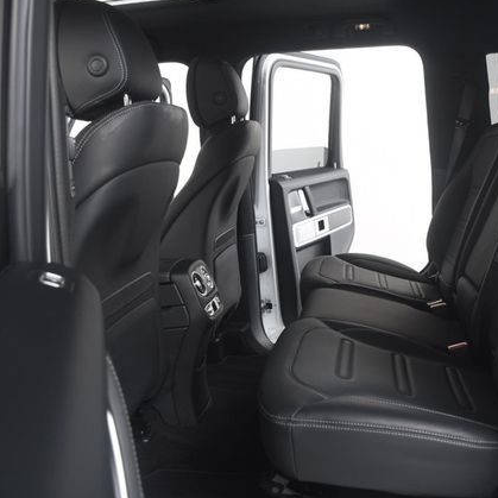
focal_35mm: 35
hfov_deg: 47.1
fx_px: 570
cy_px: 248
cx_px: 284
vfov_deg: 47.2
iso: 100
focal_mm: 18
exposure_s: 1/160
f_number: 4.5
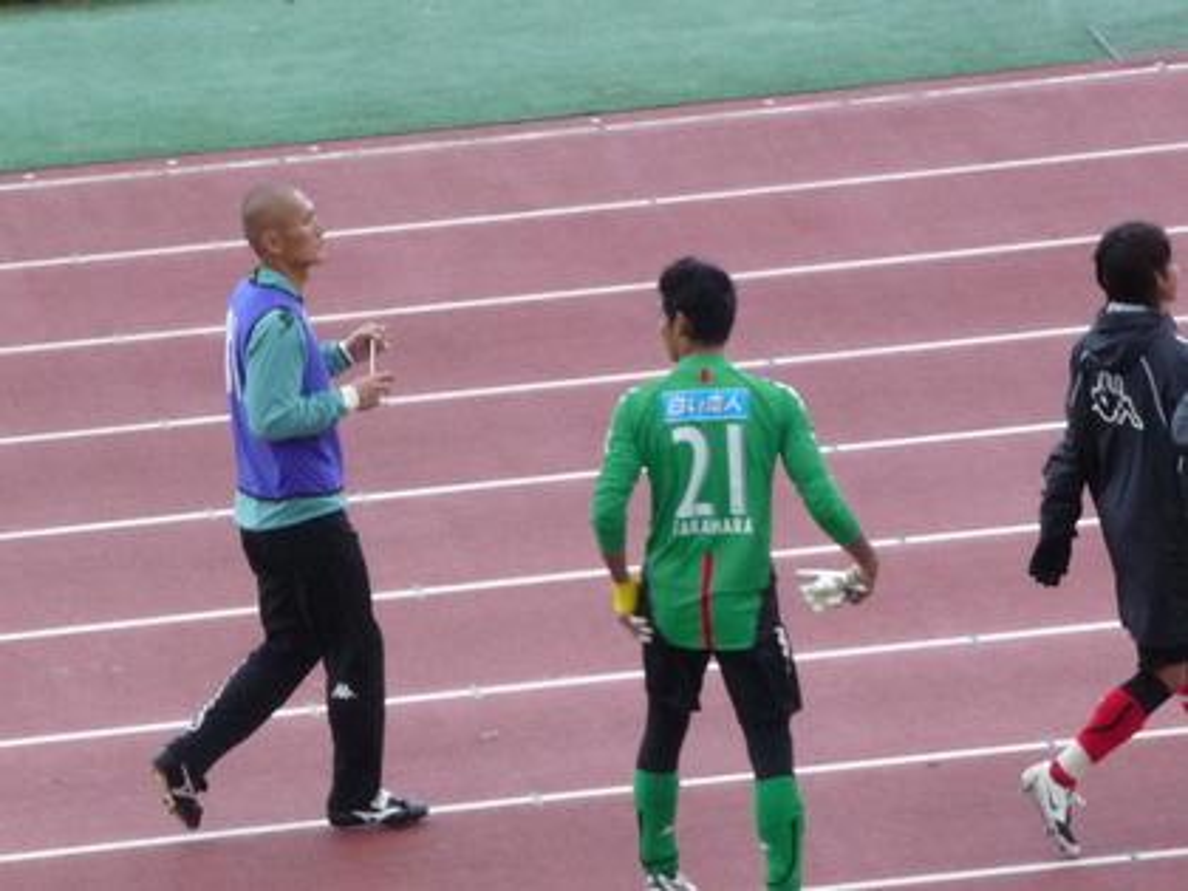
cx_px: 594
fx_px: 13728
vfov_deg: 3.7
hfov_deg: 5.0
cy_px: 446
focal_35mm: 400
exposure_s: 1/200
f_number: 4.9
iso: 400
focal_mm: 40.9
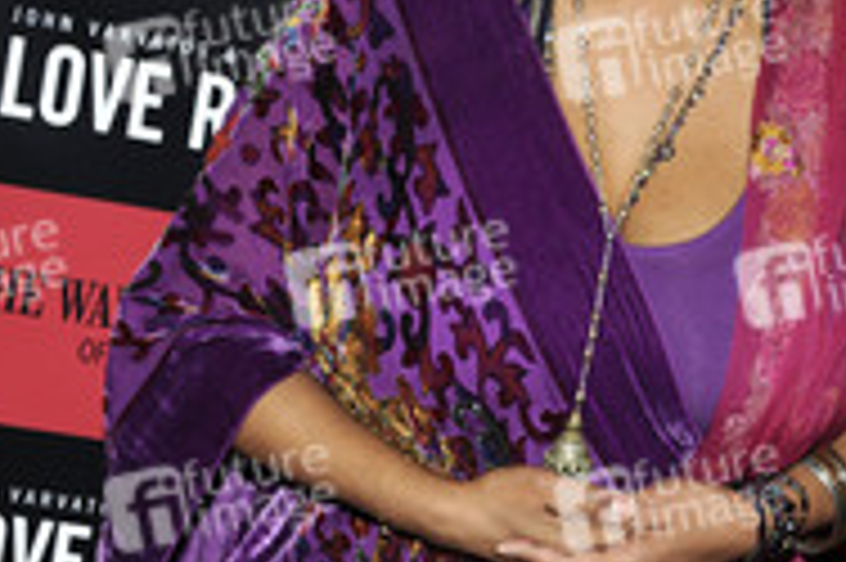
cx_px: 729
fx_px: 2817
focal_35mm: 120
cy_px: 162
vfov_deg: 11.4
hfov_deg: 16.9
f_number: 5
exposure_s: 1/250
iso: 500
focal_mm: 50
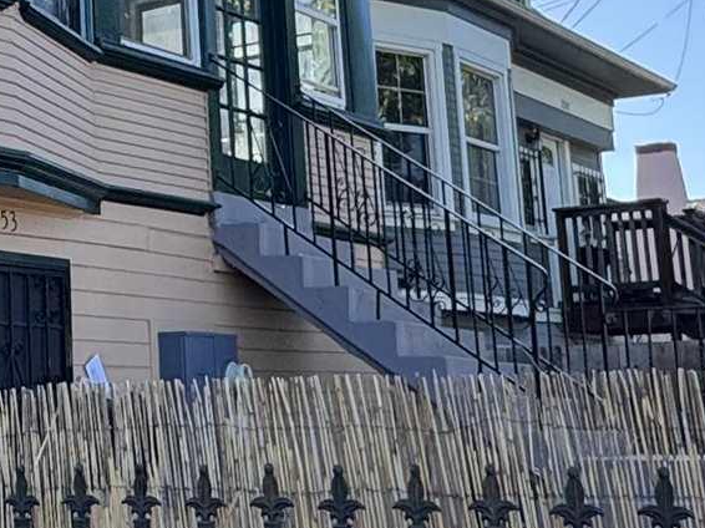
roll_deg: +0.7
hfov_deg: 24.3
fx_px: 1547
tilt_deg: +13.5
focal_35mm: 76
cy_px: 88
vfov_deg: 19.1
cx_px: -35
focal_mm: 2.22
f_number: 2.2
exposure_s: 1/587
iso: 40
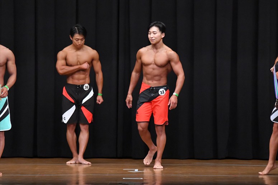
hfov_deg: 8.6
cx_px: 139
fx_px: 1852
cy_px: 92
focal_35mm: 240
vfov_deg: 5.7
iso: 8000
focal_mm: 160
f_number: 5.6
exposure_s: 1/400
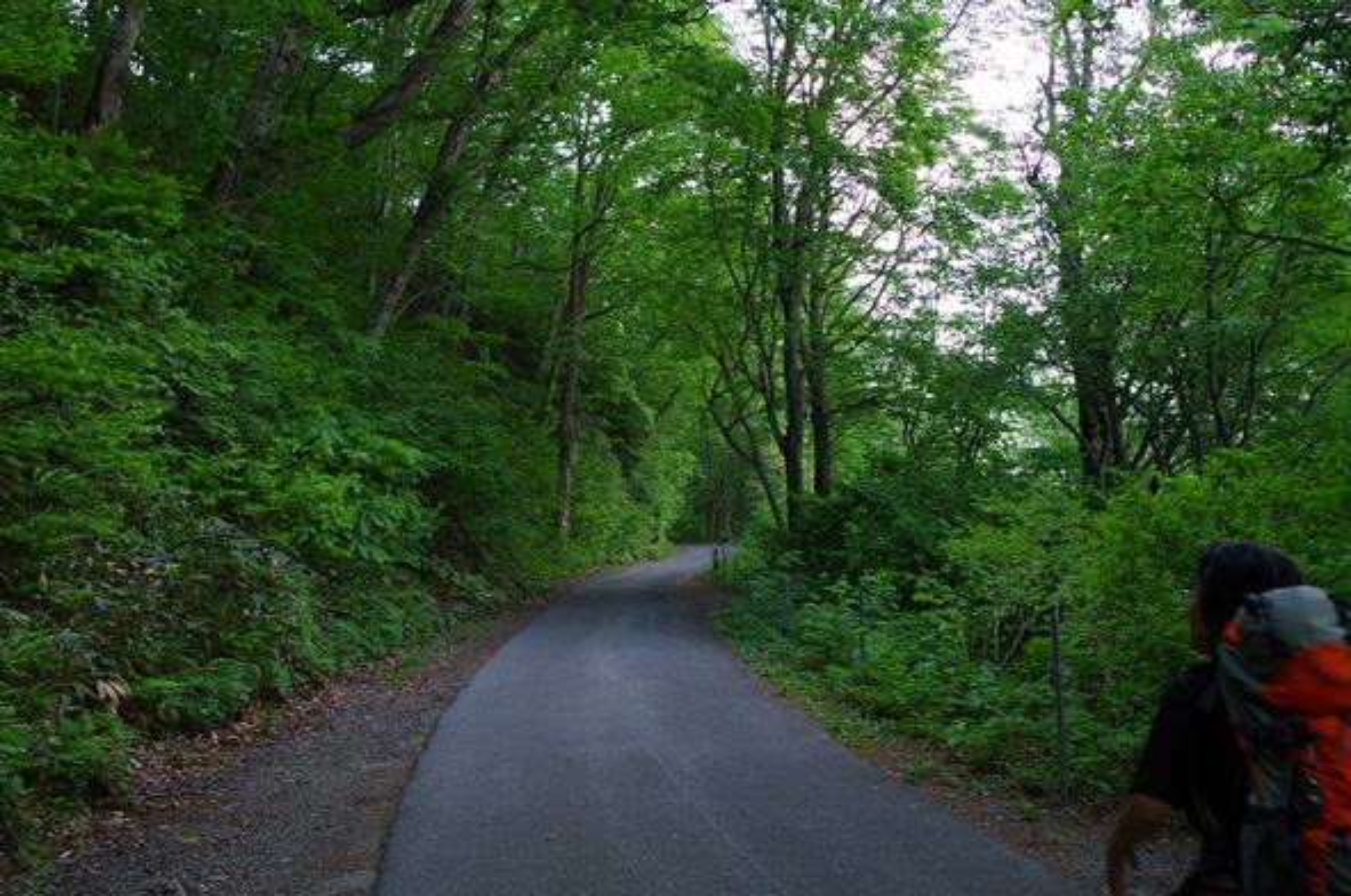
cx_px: 676
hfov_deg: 53.2
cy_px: 448
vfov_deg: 36.8
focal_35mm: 36
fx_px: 1349
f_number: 6.3
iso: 400
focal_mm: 24.38
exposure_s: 1/50
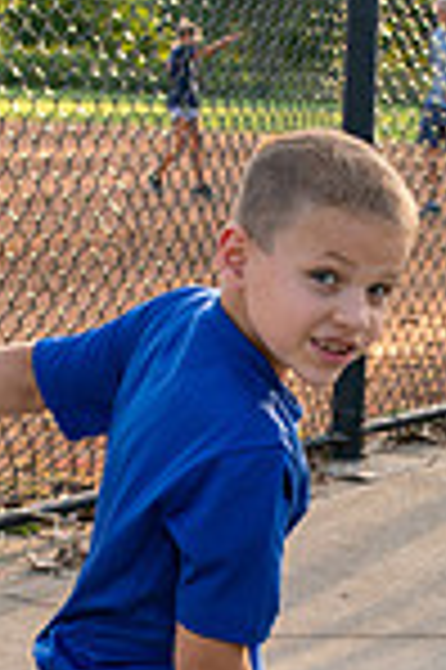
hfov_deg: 12.9
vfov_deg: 19.1
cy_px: 517
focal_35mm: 106
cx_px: 230
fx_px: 1974
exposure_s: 1/250
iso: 400
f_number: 7.1
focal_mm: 35
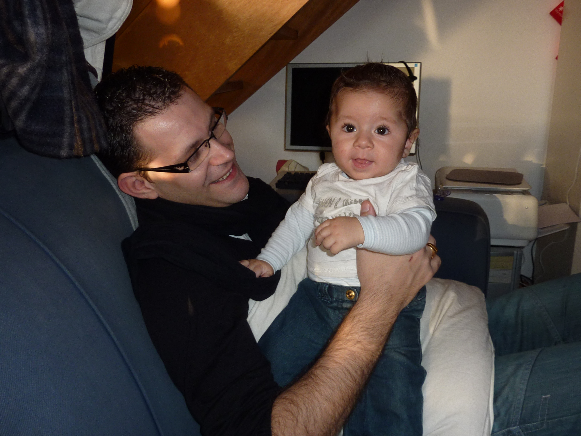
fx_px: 520
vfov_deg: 45.3
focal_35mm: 31
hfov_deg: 58.3
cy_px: 247
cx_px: 308
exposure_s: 1/30
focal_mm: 4.1
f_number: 3.3
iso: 100
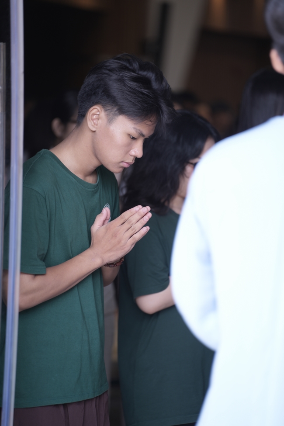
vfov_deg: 13.7
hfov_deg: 9.1
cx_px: 142
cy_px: 213
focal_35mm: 150
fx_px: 1775
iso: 160
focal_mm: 150
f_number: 2.8
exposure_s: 1/60
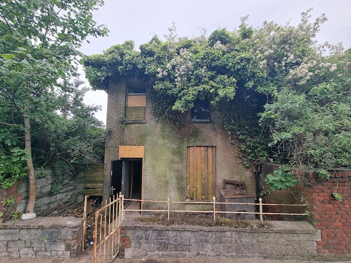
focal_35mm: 13
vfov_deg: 89.9
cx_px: 176
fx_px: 132
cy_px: 132
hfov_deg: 106.2
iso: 50
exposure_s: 1/716
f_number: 2.2
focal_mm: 2.2
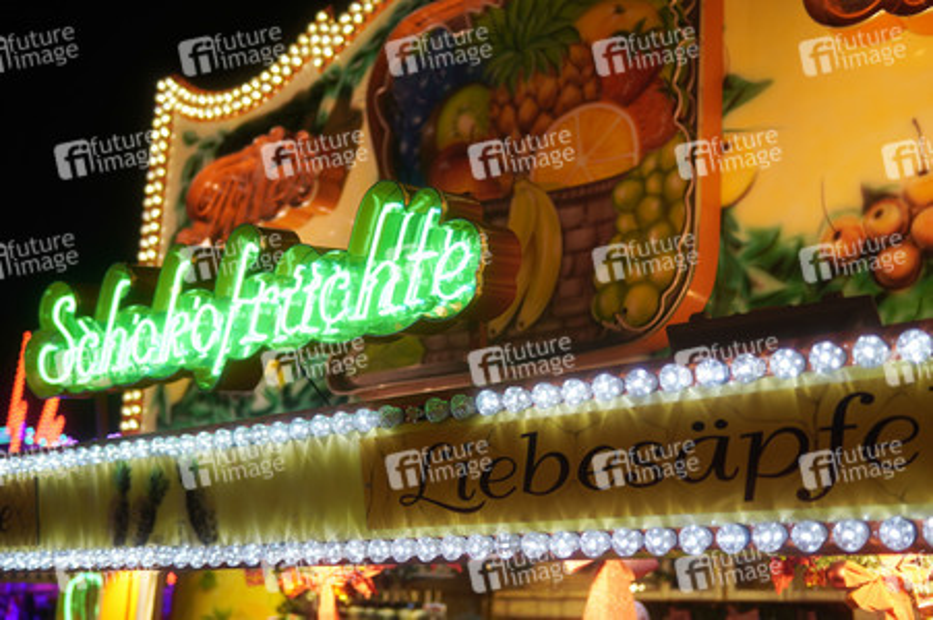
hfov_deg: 43.6
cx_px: 466
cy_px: 310
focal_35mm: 45
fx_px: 1165
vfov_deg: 29.8
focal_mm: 30
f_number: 1.4
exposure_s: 1/250
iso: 100
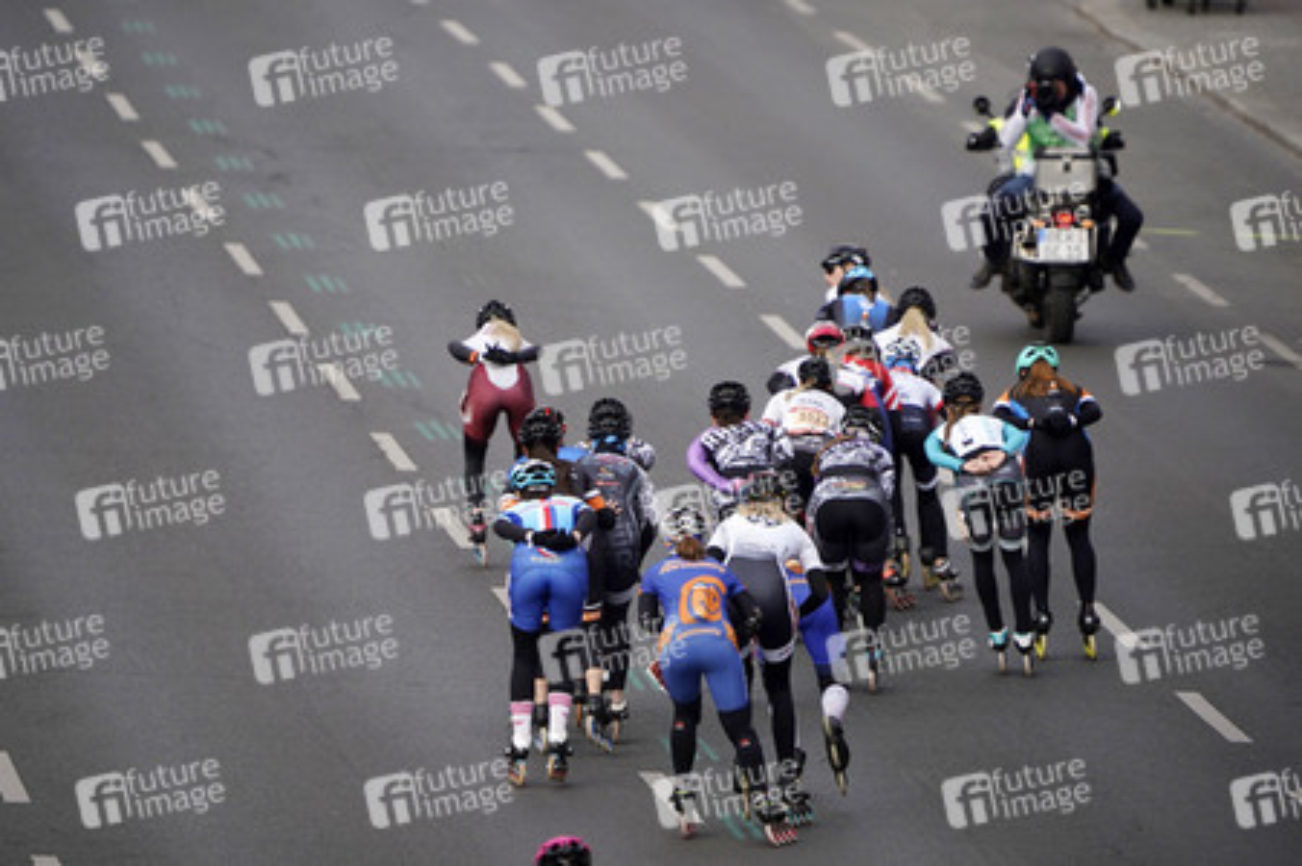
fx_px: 21684
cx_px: 651
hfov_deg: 3.4
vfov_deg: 2.3
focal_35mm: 600
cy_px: 433
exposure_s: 1/1000
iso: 640
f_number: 6.3
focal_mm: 600
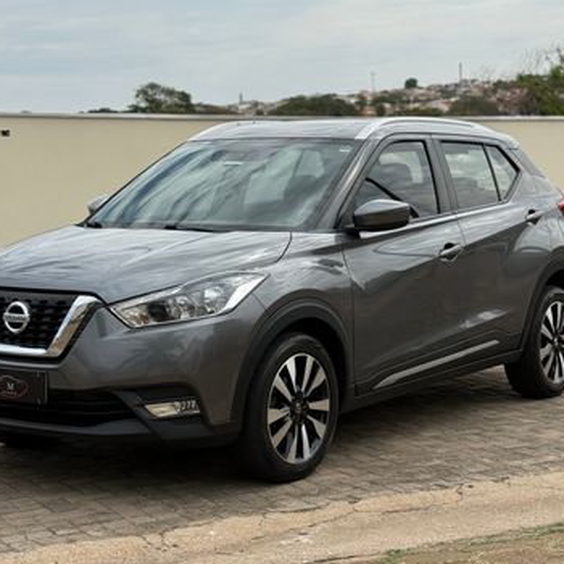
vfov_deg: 30.0
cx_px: 269
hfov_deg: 30.0
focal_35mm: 57
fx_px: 1051
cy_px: 282
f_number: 1.78
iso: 64
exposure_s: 1/4878
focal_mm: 6.76
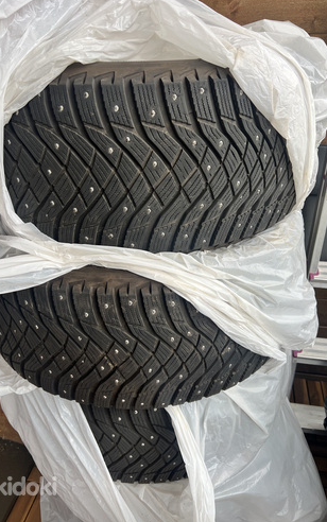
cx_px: 150
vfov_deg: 66.4
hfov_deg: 44.5
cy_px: 258
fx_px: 399
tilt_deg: -27.6
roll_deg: +2.6
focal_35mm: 28
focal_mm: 5.7
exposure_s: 1/184
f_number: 1.5
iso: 40
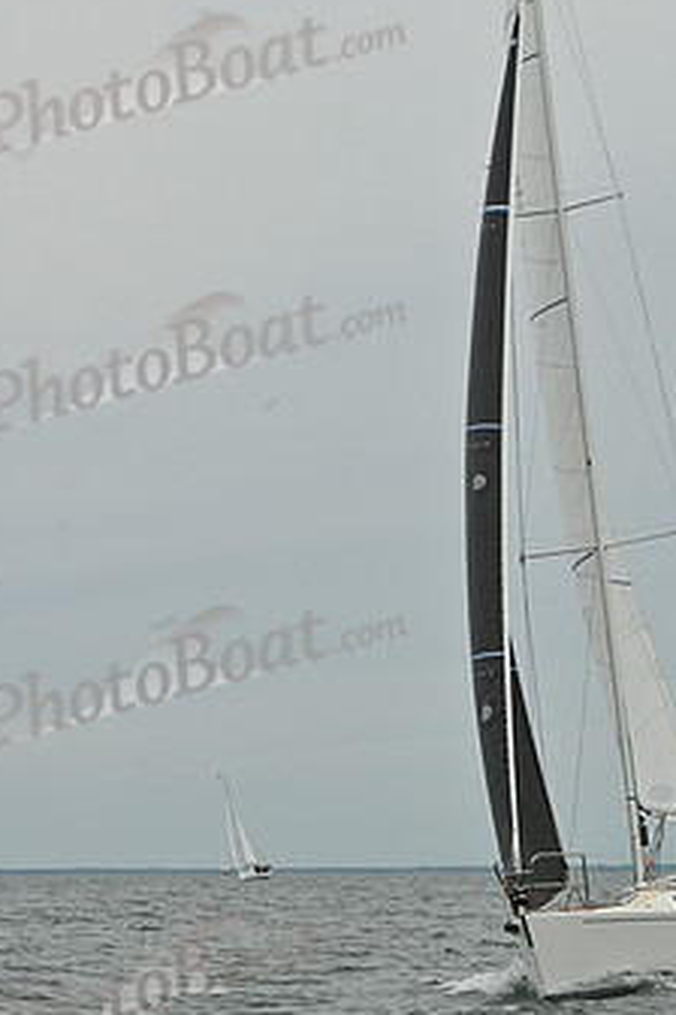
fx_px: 4619
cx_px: 563
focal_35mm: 164
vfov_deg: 12.5
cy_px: 471
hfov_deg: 8.4
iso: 320
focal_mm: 95
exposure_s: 1/1000
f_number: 11
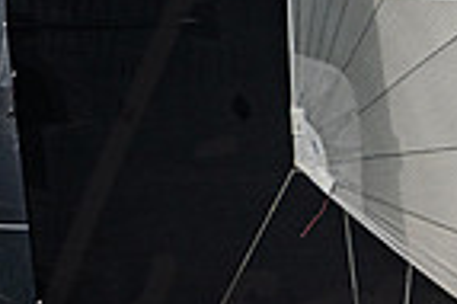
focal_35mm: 1822
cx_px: 649
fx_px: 23103
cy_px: 327
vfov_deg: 0.8
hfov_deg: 1.1
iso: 400
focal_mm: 400
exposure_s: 1/2000
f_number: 8
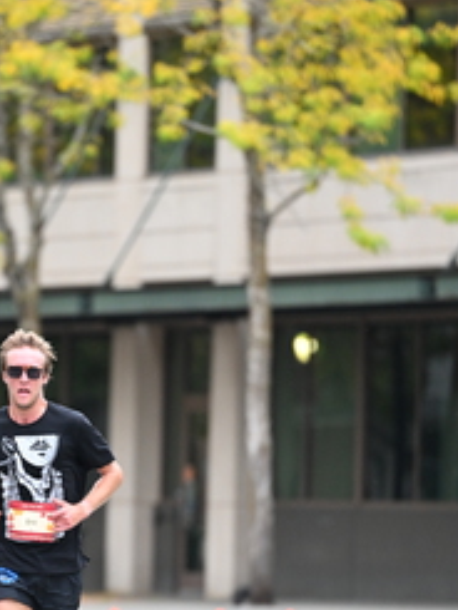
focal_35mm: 432
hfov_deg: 3.4
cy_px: 443
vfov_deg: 4.6
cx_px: 76
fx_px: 7614
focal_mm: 200
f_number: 2.8
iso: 1600
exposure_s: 1/500
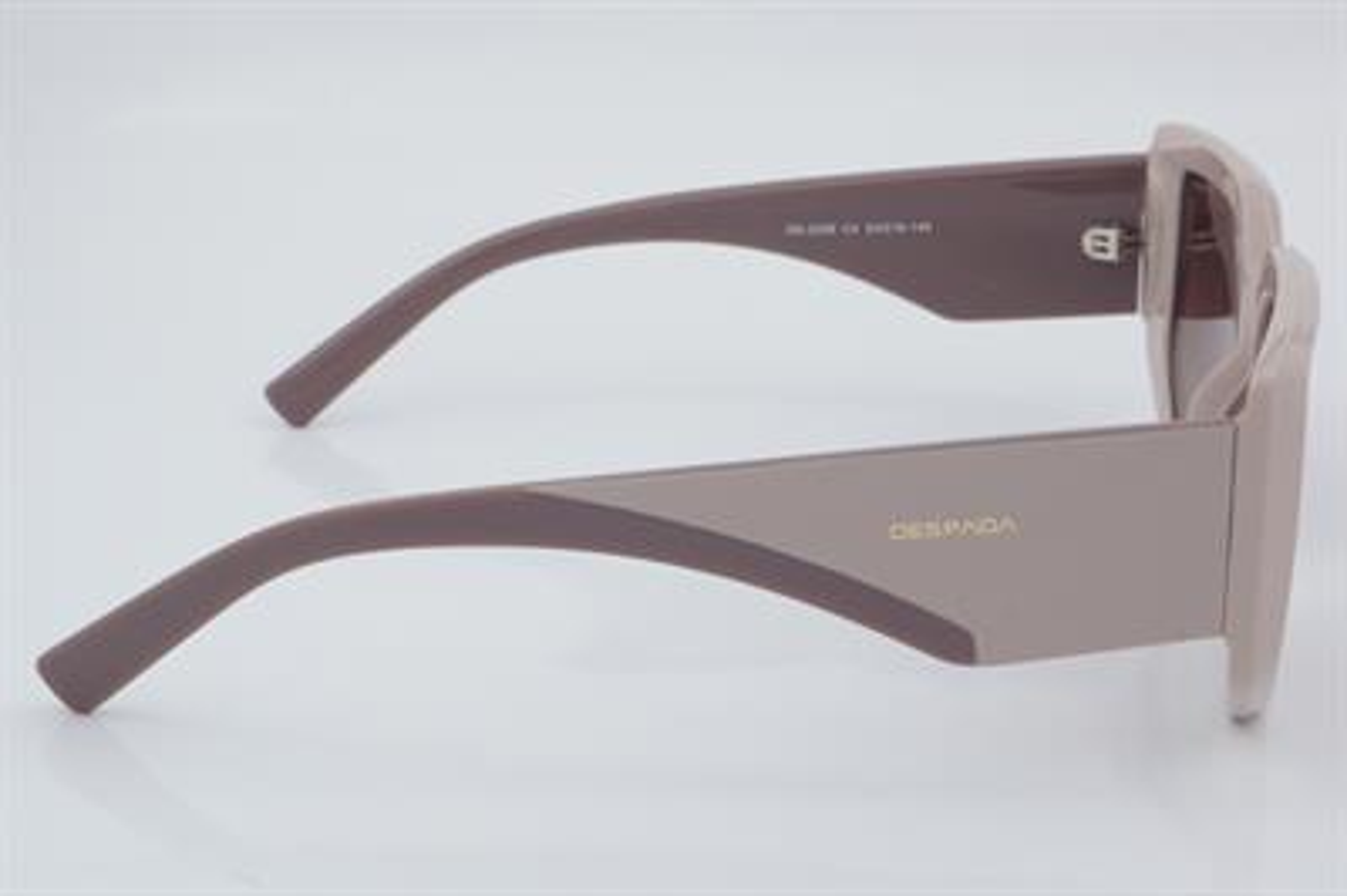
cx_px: 674
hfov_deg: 27.0
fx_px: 2804
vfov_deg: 18.2
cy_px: 448
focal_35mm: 75
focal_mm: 50
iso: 100
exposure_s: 1/4
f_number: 32
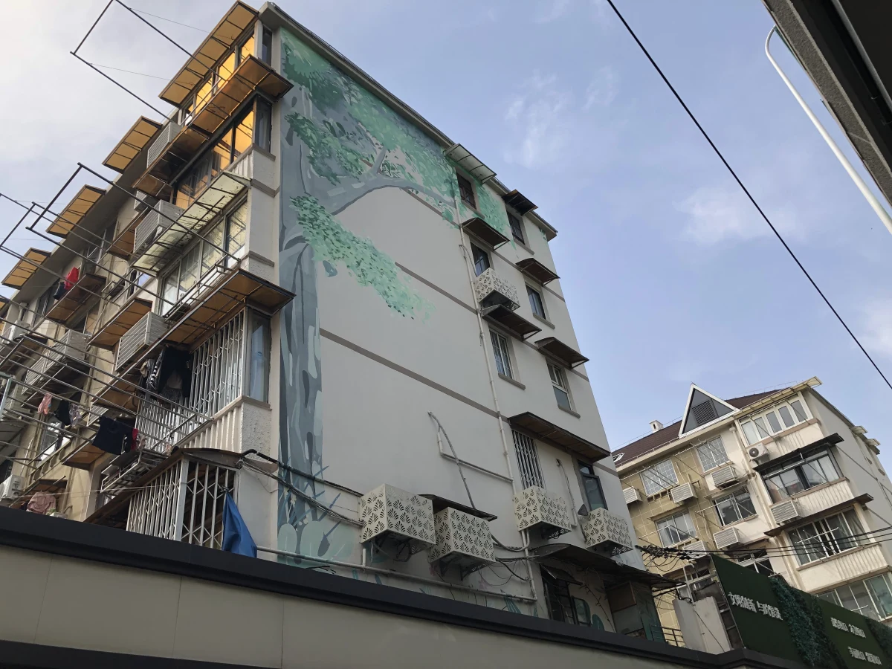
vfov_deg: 49.7
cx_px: 446
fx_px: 722
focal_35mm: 28
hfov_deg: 63.4
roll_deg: +9.0
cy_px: 334
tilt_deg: +38.1
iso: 20
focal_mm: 4
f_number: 1.8
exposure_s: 1/1499
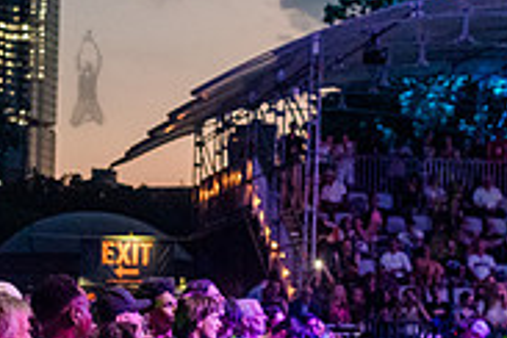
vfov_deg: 12.2
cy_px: 345
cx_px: 86
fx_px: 1563
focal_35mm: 111
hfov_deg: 18.2
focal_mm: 35
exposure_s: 1/320
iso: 6400
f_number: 3.2
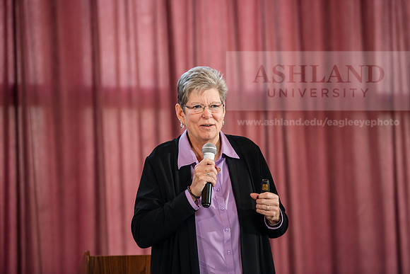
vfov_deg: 8.3
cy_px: 137
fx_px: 1880
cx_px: 205
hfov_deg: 12.4
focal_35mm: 165
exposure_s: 1/200
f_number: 3.2
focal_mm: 165
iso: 1250
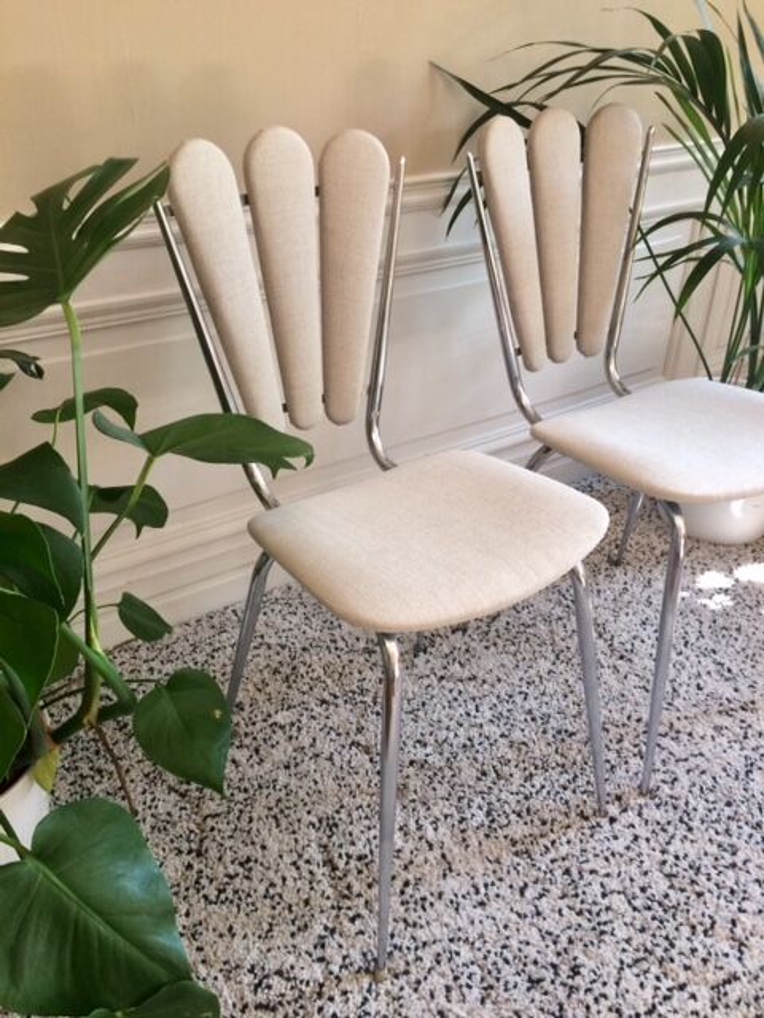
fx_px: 853
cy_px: 509
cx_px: 382
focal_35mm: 29
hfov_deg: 48.2
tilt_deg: -34.0
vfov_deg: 61.7
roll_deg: -0.6
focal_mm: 4.15
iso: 125
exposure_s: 1/33
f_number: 2.2
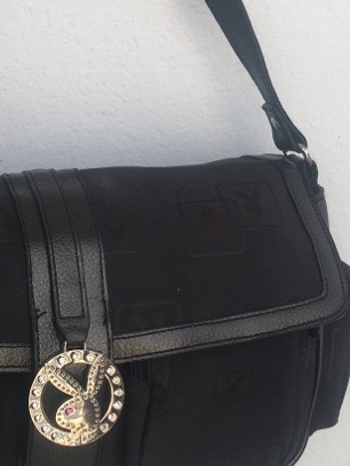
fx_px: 957
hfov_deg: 20.3
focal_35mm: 71
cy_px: 222
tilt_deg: -16.9
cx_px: 38
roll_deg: +2.3
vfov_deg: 27.4
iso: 25
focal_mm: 4.15
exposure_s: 1/530
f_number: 2.2
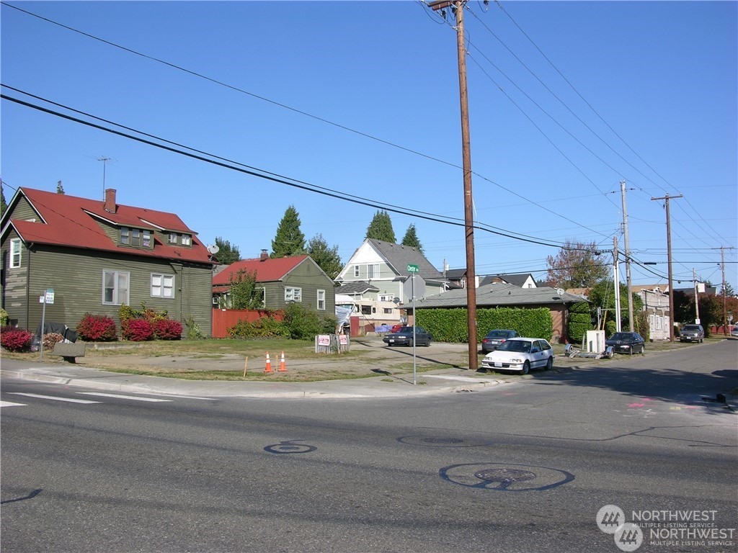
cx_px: 369
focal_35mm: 35
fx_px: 746
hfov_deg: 52.6
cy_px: 276
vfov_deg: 40.7
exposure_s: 1/213
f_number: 6.3
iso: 50
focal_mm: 8.9
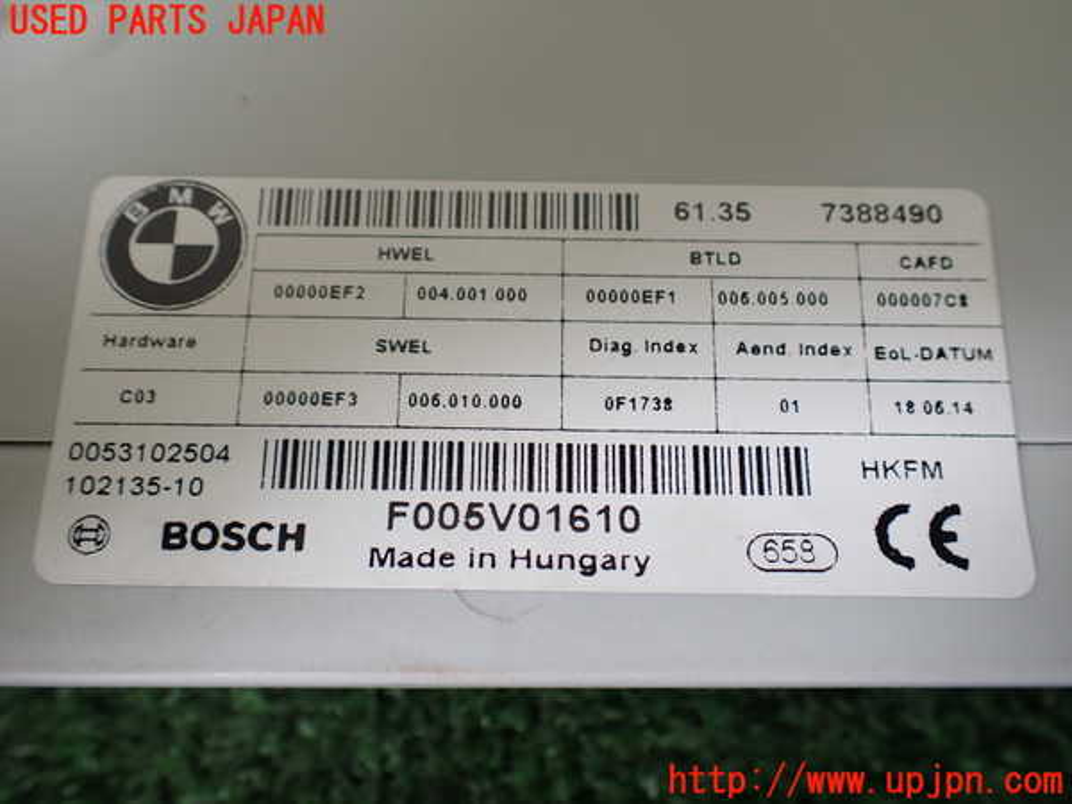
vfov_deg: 46.8
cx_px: 536
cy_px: 402
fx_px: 929
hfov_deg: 60.0
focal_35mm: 30
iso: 125
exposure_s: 1/125
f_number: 2.3
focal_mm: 5.4
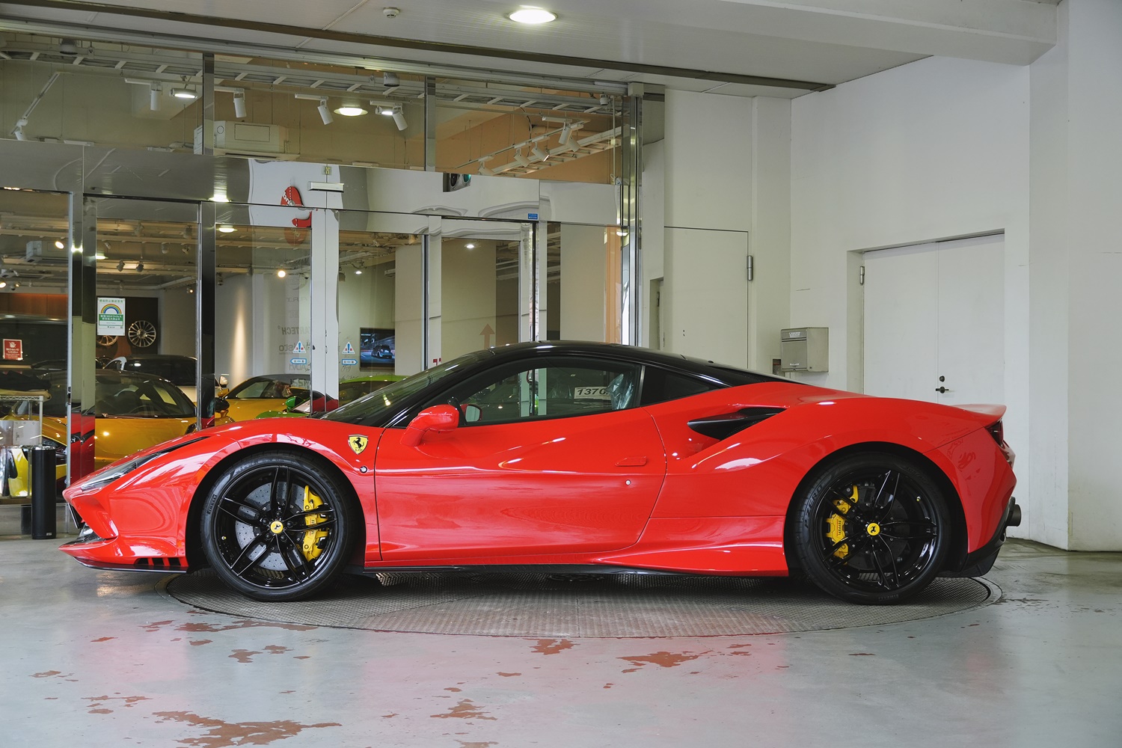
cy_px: 374
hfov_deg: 38.9
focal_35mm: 51
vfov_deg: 26.5
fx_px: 1589
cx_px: 561
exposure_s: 1/160
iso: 500
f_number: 4.5
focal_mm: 34
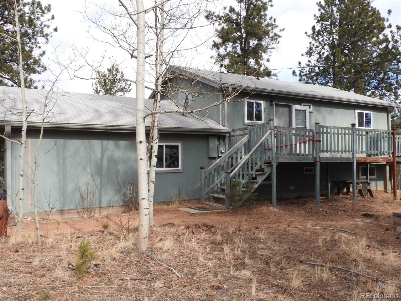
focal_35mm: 30
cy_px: 150
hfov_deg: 60.0
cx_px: 200
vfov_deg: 46.8
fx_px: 348
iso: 100
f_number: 8
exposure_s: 1/125
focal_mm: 5.4
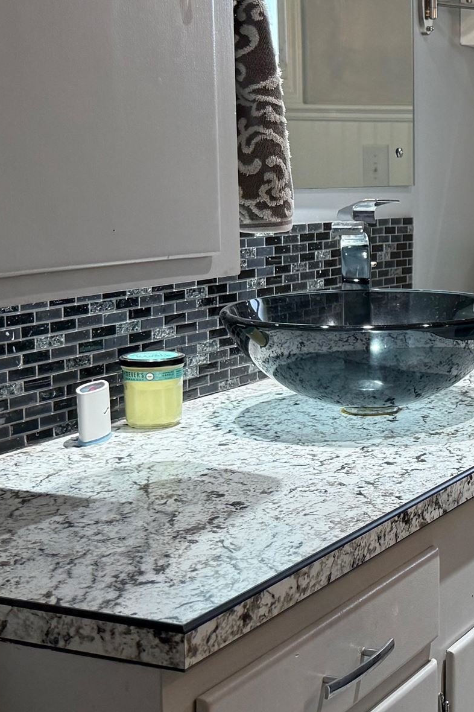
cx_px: 580
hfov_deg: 19.6
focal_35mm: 65
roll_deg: -0.7
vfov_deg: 30.9
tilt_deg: -7.3
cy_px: 317
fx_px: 1284
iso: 200
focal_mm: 6.76
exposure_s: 1/165
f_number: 1.78
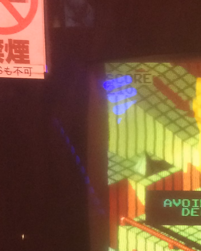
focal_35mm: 104
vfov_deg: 17.5
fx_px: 773
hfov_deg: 14.2
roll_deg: -1.2
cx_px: 263
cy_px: 306
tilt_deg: -23.1
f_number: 2.2
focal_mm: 4.15
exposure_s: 1/24
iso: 250
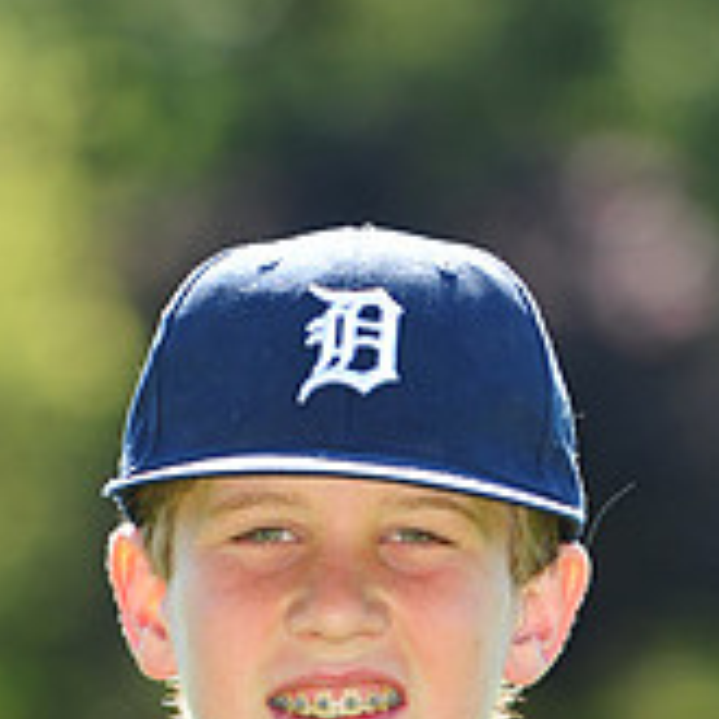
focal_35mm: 597
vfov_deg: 2.9
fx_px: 14029
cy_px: 1137
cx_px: 331
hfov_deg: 2.9
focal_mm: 200
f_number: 5
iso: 320
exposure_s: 1/500
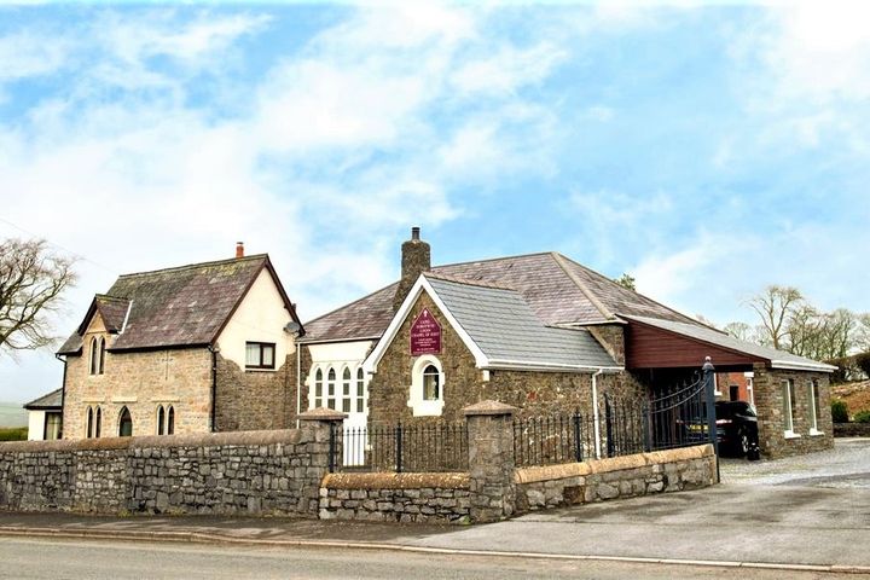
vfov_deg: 41.1
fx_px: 773
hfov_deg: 58.7
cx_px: 435
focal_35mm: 32
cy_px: 290
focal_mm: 32
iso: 250
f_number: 5
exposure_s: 1/640
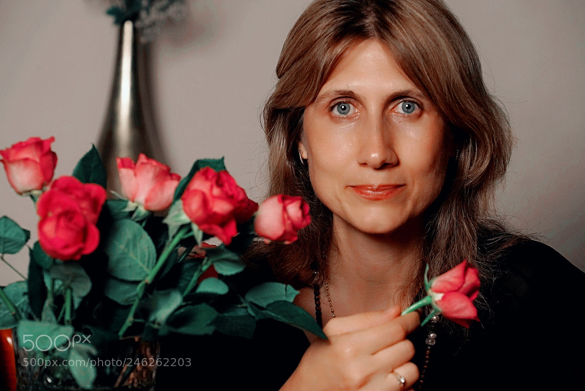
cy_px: 196
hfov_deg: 15.2
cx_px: 292
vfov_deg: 10.2
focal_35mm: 135
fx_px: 2195
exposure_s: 1/320
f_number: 6.3
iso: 1000
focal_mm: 135
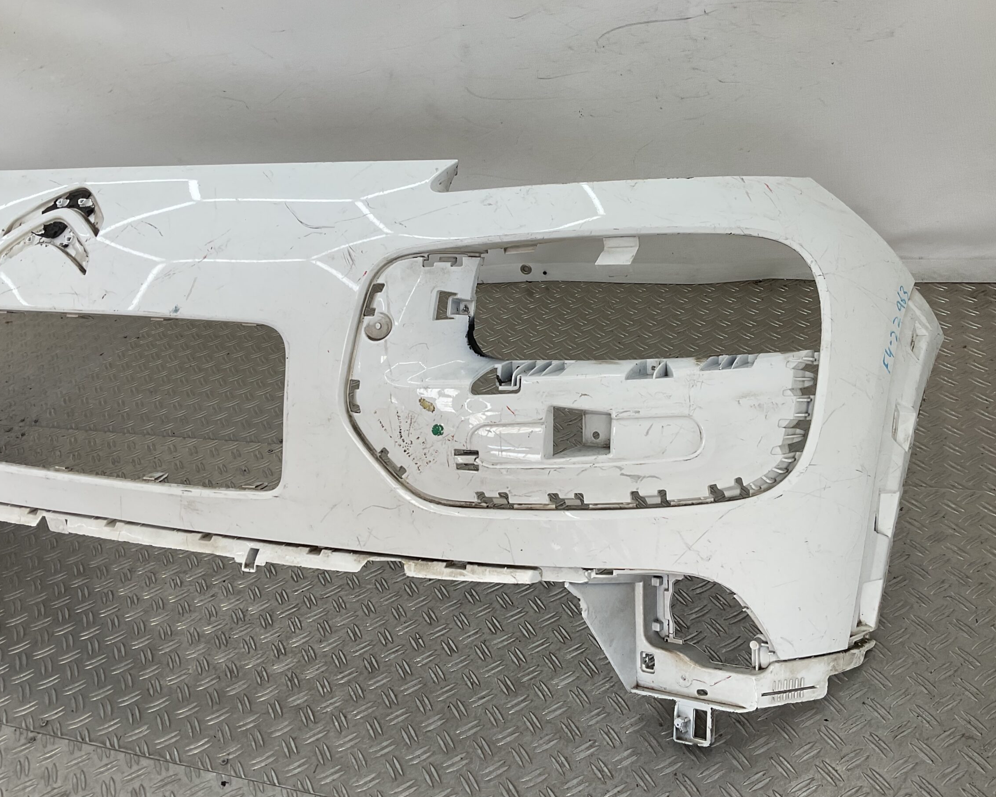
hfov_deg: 55.7
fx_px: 943
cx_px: 496
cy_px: 395
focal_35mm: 32
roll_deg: +10.9
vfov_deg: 45.8
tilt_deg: -33.6
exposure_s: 1/299
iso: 16
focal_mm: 3
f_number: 1.8
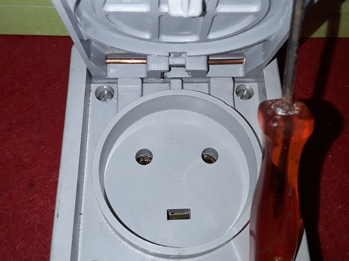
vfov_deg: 35.8
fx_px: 403
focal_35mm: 40
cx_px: 181
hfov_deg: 46.8
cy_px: 104
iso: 40
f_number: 1.9
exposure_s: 1/202
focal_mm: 2.91
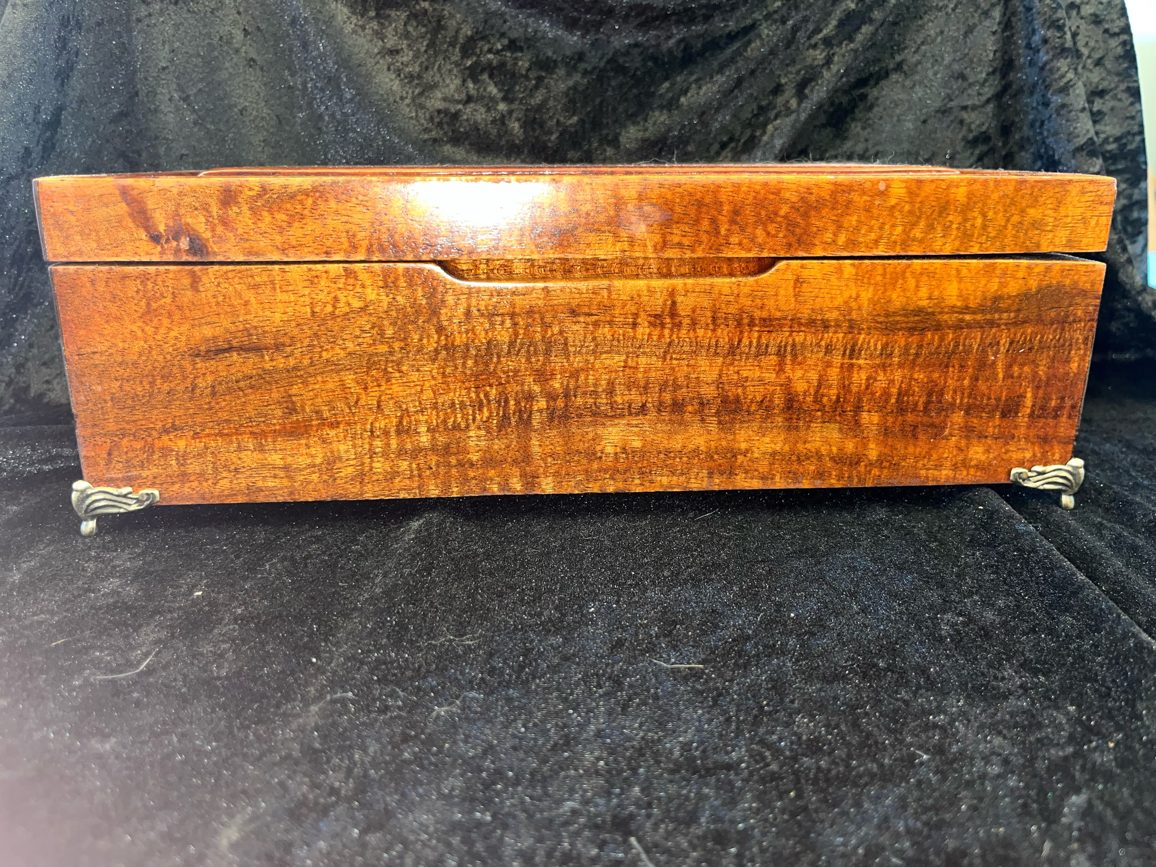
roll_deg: +0.1
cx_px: 578
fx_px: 868
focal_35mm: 26
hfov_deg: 67.3
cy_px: 434
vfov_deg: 53.1
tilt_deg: -16.4
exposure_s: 1/15
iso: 50
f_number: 1.6
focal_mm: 5.1
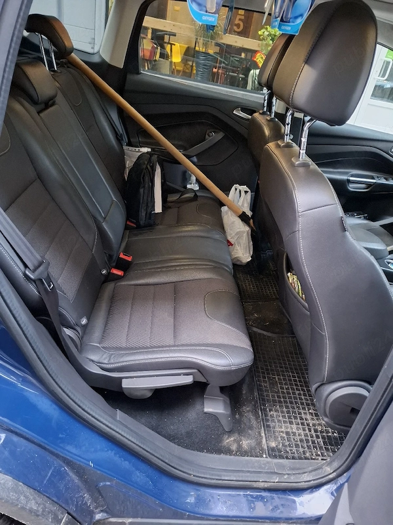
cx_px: 196
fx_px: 348
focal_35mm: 23
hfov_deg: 58.9
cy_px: 262
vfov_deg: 73.9
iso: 800
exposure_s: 1/20
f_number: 1.8
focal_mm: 5.54
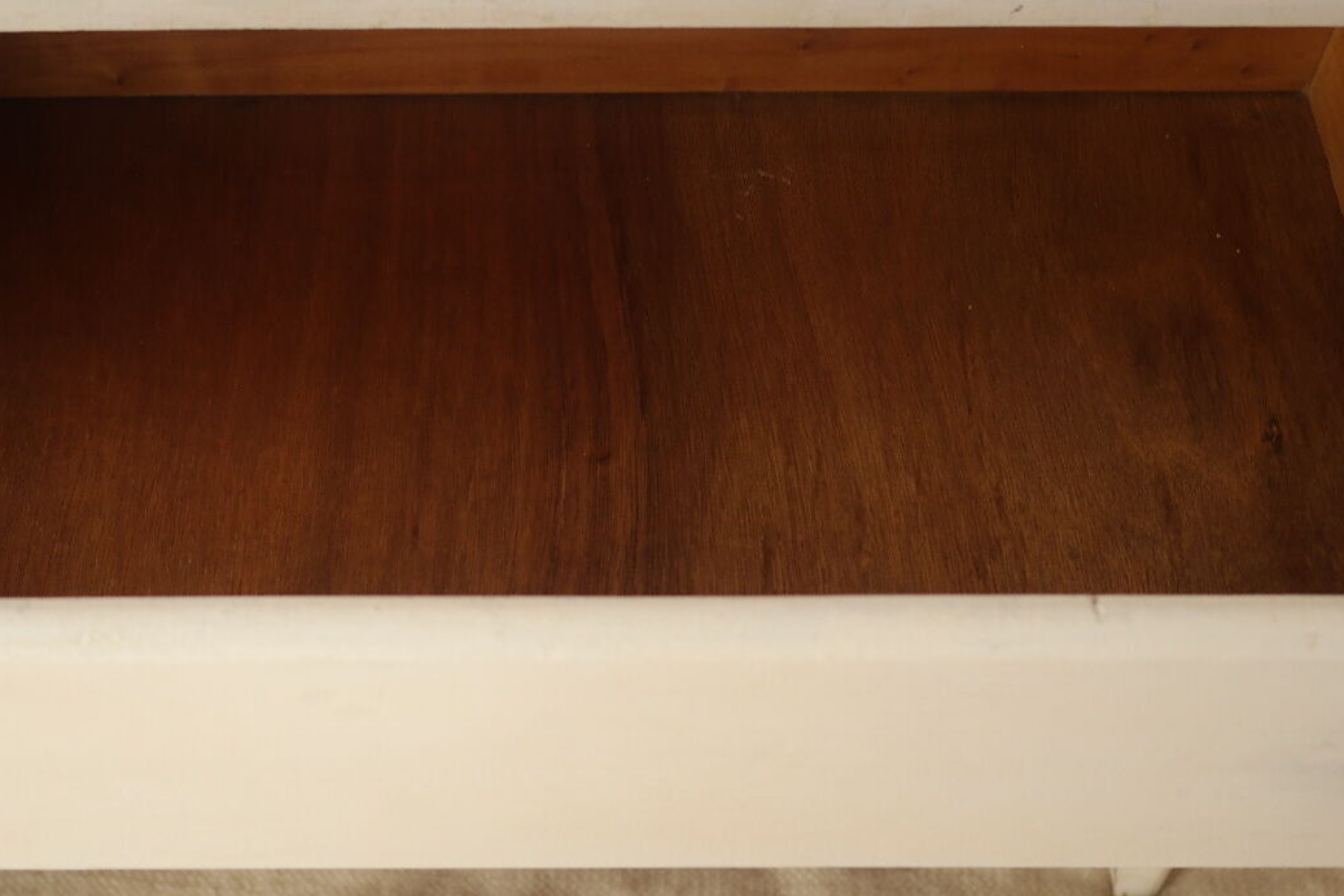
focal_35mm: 60
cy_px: 425
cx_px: 482
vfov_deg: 22.6
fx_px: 2239
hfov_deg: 33.2
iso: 200
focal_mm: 24
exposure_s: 1/30
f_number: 5.6
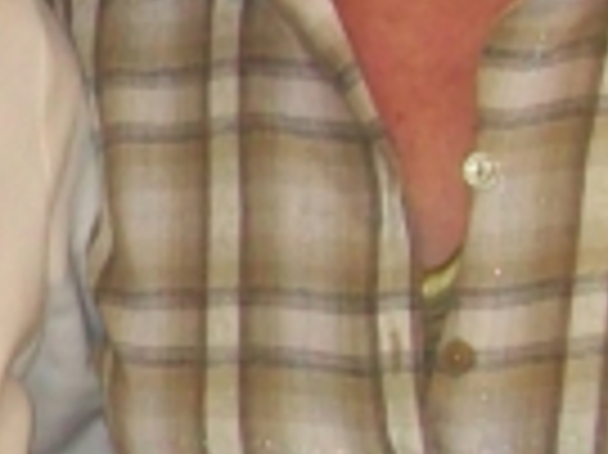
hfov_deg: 8.4
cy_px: 171
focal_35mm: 214
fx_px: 3755
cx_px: -923
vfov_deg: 6.9
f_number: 2.7
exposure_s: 1/60
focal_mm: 6
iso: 160
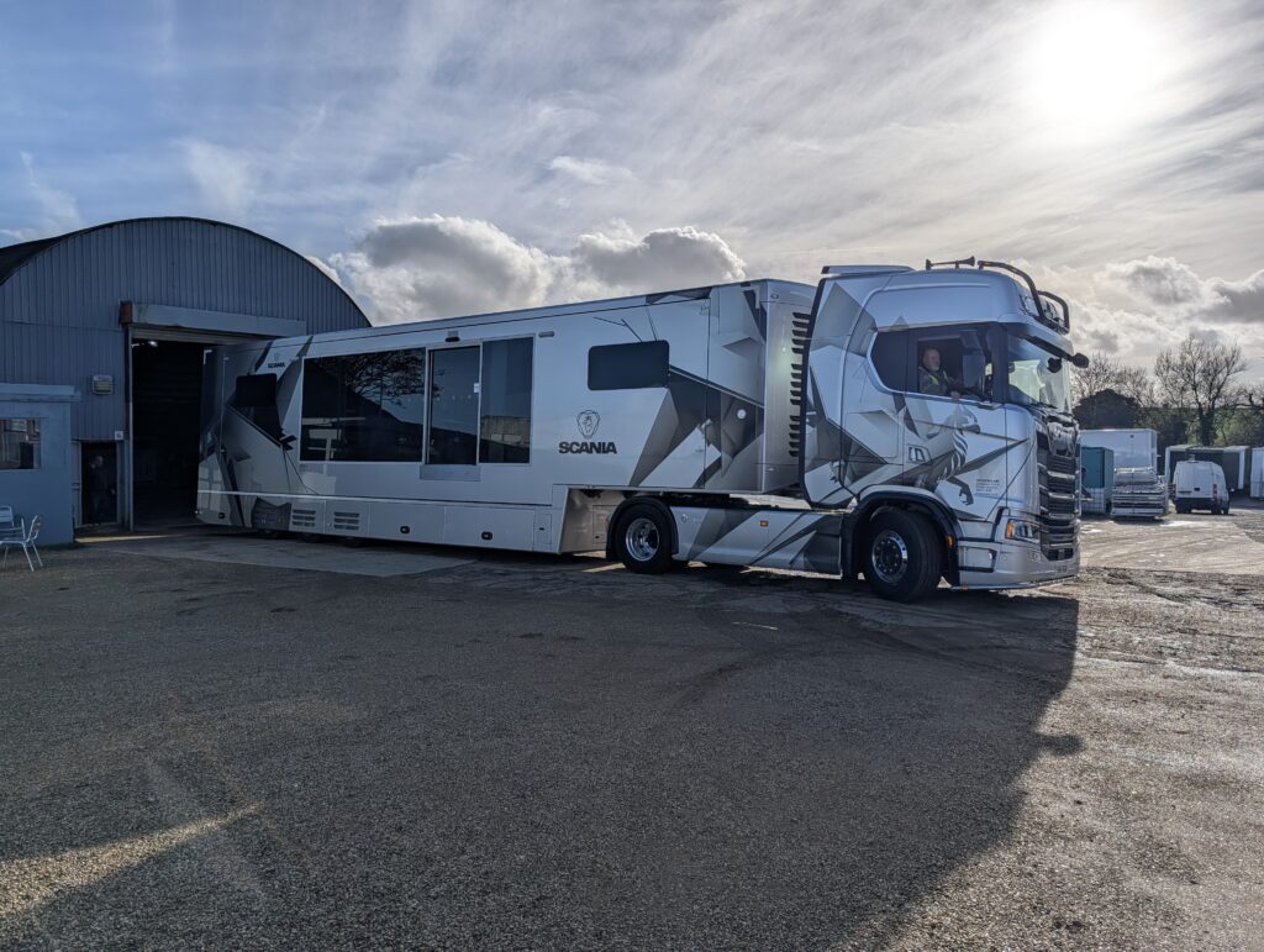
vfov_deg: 56.9
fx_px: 878
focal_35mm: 24
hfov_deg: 71.5
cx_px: 632
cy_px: 476
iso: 21
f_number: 1.68
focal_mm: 6.9
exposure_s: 1/7194
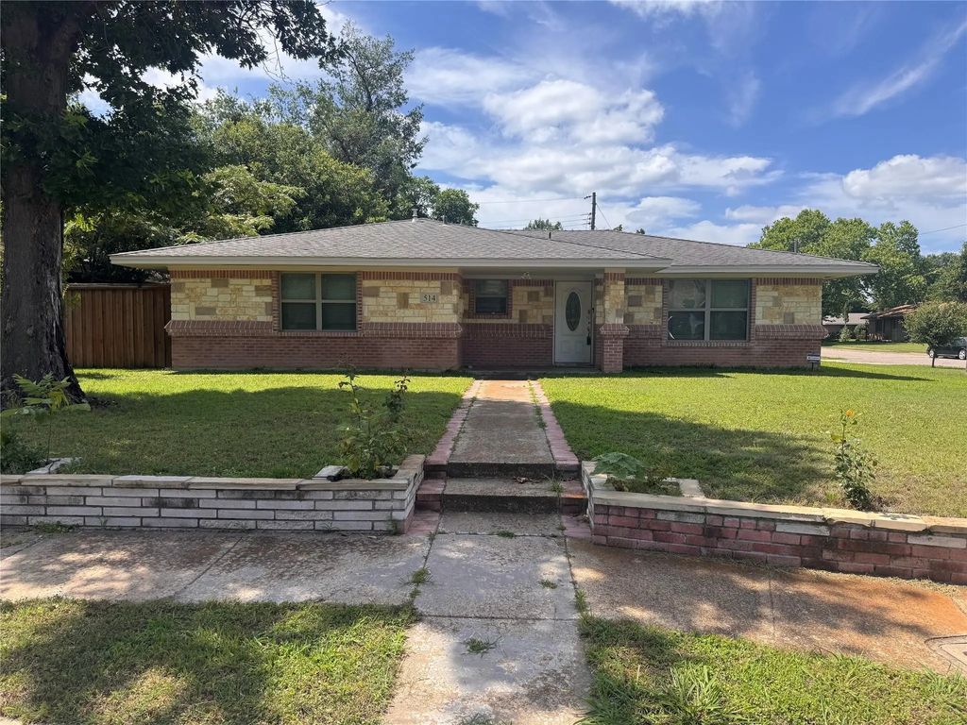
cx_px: 484
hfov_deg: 71.6
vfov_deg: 56.8
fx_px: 670
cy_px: 362
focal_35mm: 24
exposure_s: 1/3597
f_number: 1.78
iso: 80
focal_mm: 6.76
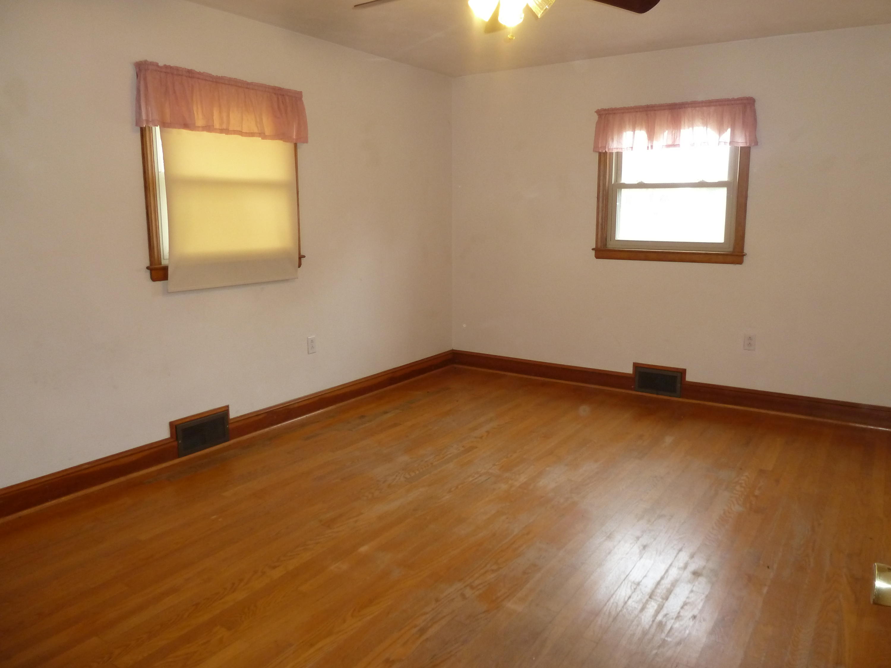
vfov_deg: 54.9
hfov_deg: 69.4
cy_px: 334
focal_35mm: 25
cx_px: 446
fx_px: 643
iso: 200
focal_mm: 4.1
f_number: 3.3
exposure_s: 1/30
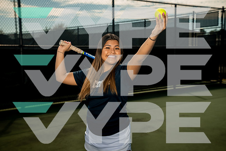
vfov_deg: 25.1
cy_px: 76
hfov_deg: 36.9
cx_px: 113
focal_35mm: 54
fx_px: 339
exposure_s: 1/250
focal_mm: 54
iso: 100
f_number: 4.5
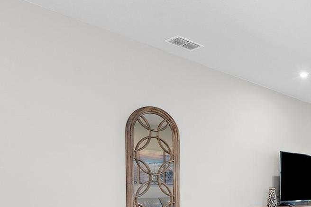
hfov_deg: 41.8
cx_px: 322
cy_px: 195
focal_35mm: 39
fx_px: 337
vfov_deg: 32.1
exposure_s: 1/320
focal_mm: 16
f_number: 8
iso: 400
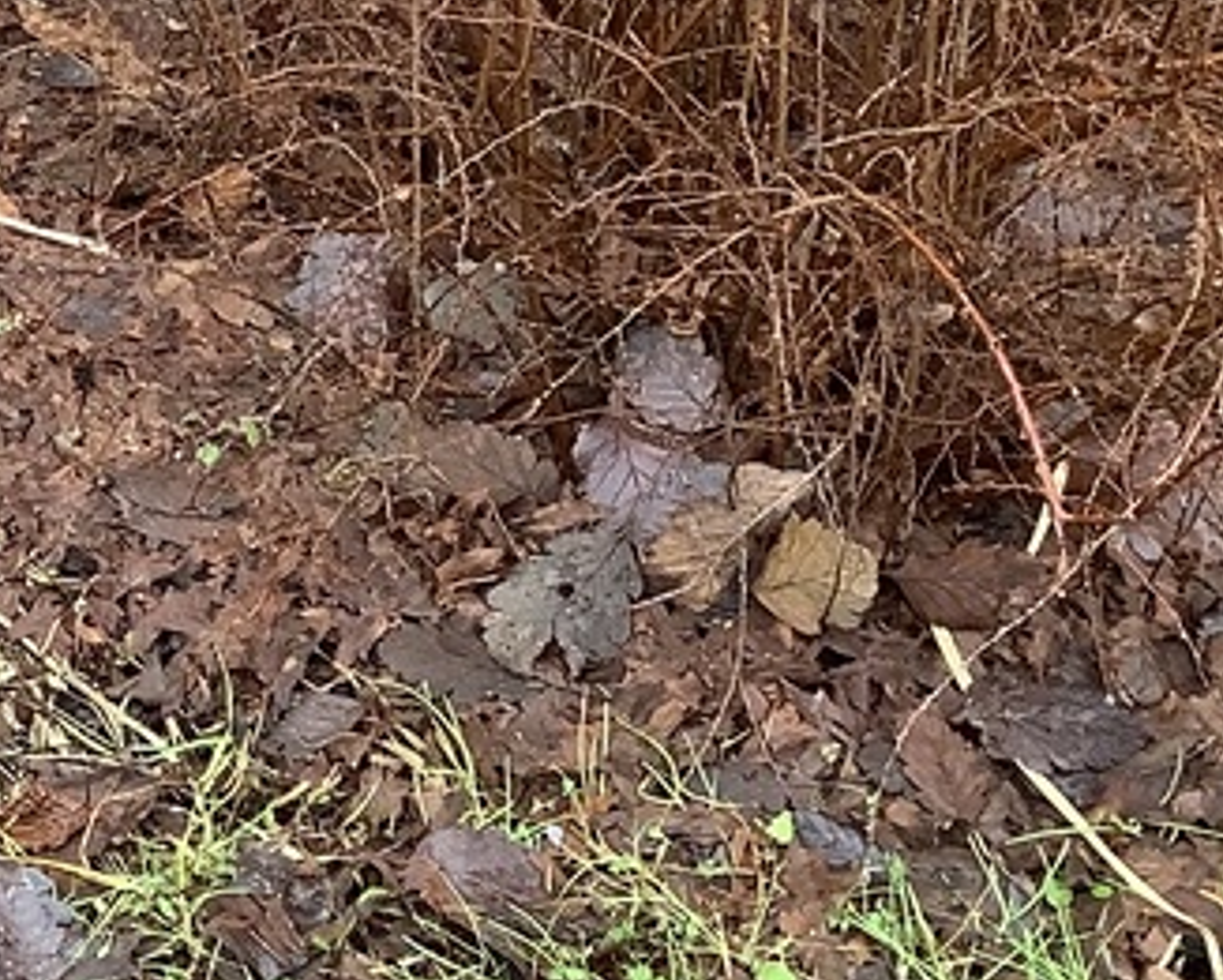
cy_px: -68
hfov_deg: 18.2
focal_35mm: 99
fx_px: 3584
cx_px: -325
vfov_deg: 15.2
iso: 64
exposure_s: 1/50
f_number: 2.4
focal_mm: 3.3
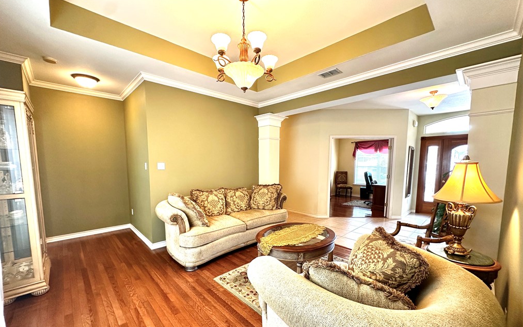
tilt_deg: -5.5
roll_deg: -0.4
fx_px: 214
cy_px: 183
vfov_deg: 74.5
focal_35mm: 15
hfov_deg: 101.5
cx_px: 260
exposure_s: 1/60
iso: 200
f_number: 2.2
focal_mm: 2.22
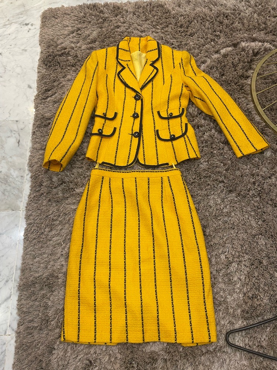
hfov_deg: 53.1
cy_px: 185
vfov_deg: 67.3
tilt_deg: -67.4
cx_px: 138
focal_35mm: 26
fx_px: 277
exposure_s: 1/50
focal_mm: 4.2
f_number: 1.6
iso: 125
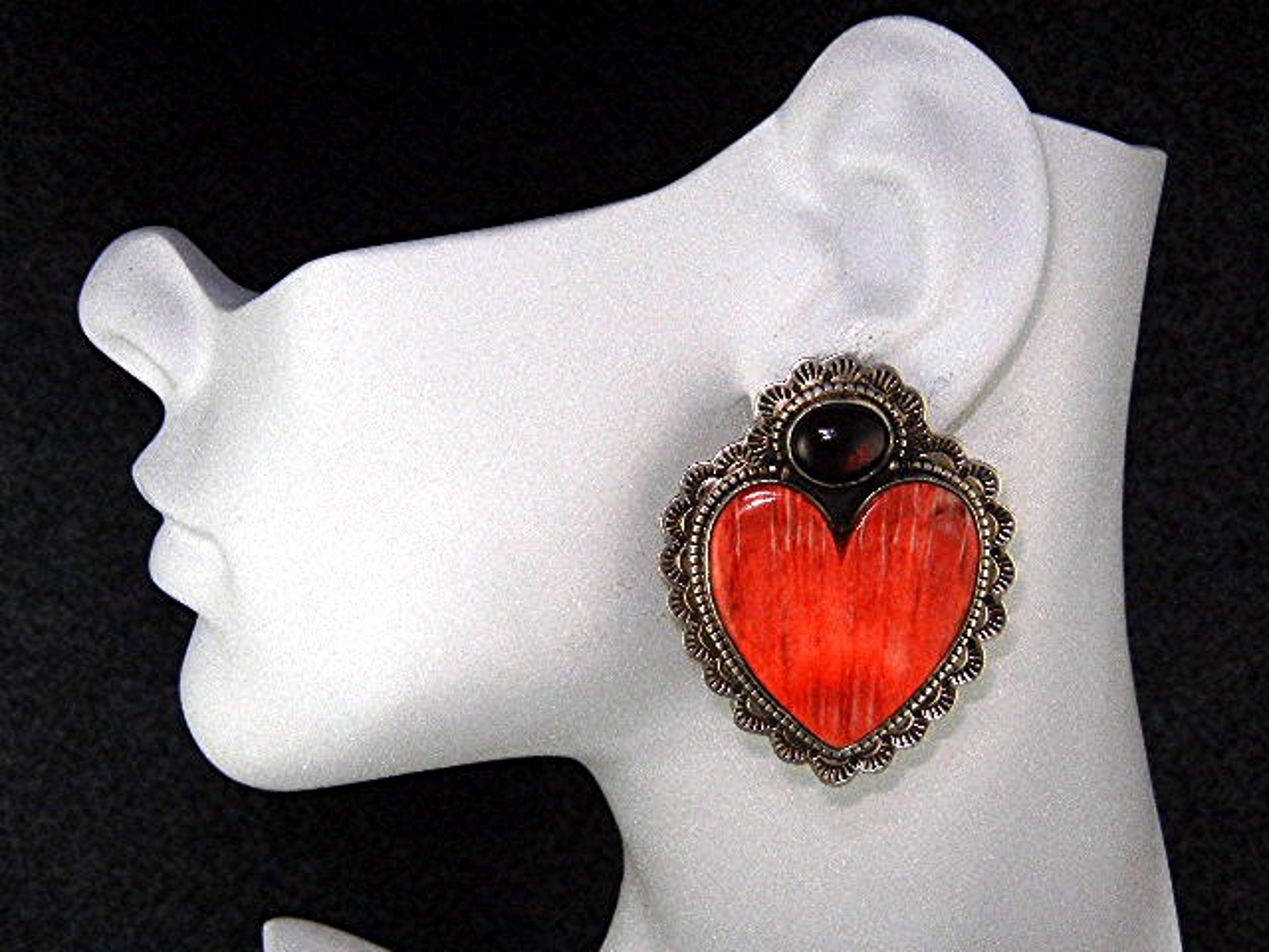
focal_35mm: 45
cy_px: 476
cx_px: 634
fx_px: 1650
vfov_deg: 32.2
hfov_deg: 42.1
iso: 230
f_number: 7.6
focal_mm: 8.1
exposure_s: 1/44
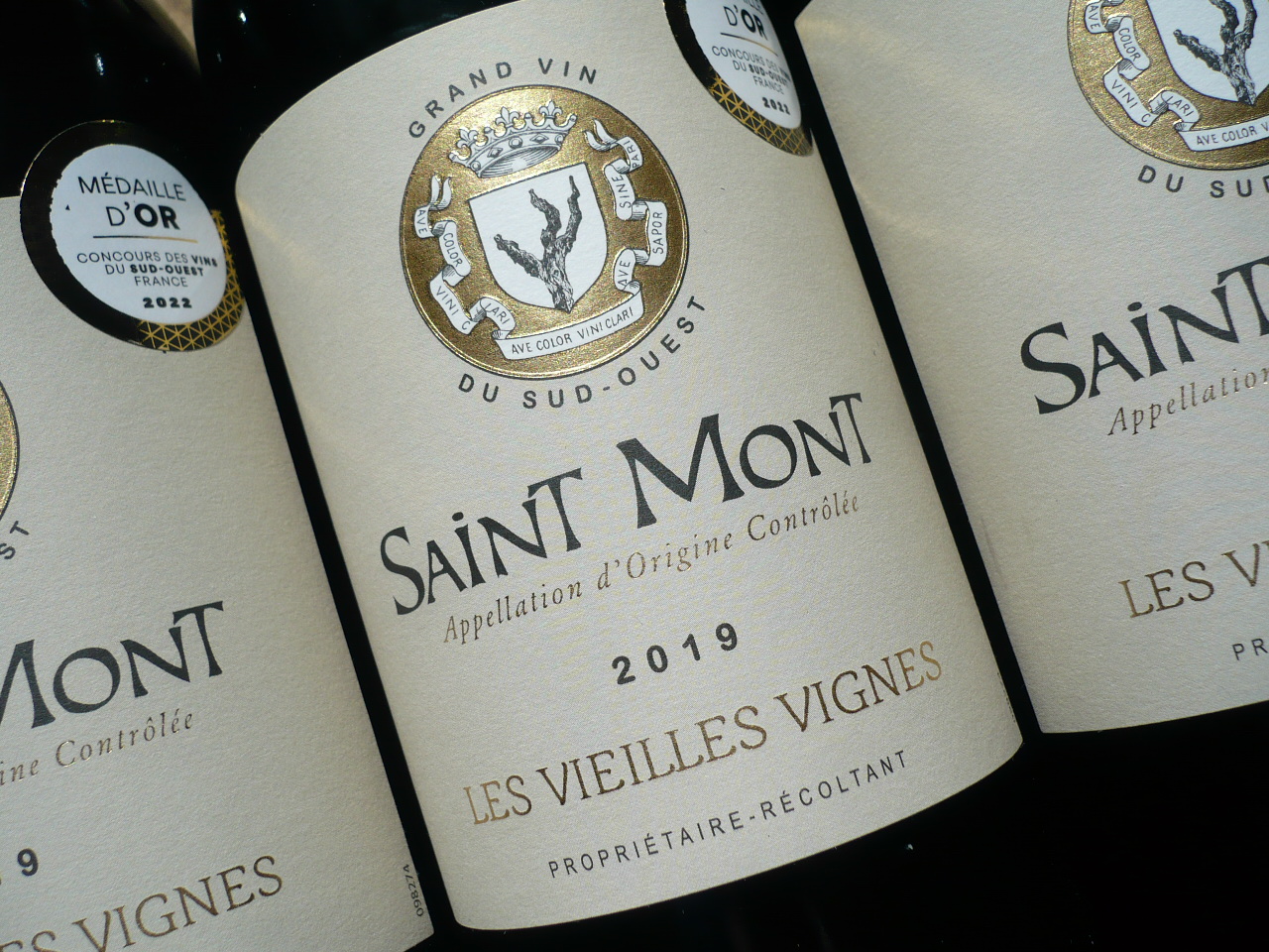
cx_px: 634
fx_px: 1283
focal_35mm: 35
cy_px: 476
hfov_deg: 52.6
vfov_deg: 40.7
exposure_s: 1/400
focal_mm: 5.8
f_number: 8
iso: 100
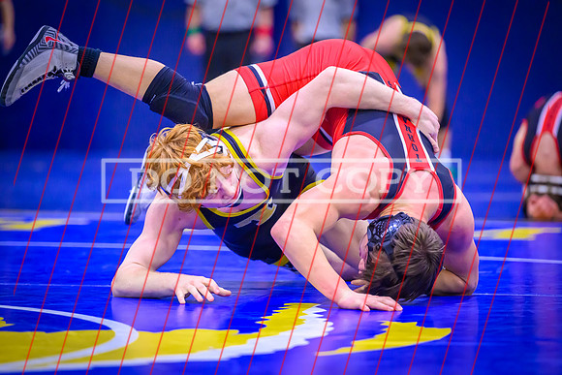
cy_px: 200
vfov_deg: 7.0
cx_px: 267
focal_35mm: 196
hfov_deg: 10.5
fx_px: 3054
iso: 6400
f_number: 2.8
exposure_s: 1/640
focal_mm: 180
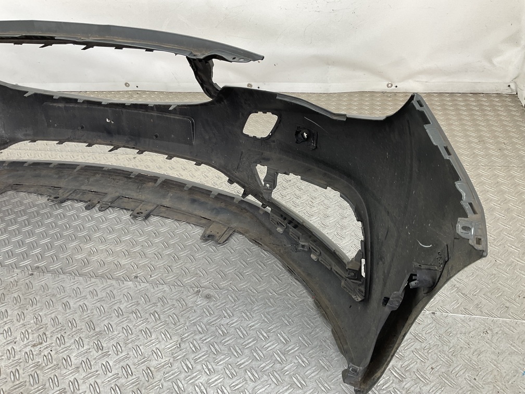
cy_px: 197
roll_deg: +3.8
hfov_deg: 61.7
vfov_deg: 48.2
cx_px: 262
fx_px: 440
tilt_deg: -35.2
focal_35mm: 29
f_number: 1.8
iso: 32
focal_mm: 3
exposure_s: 1/120
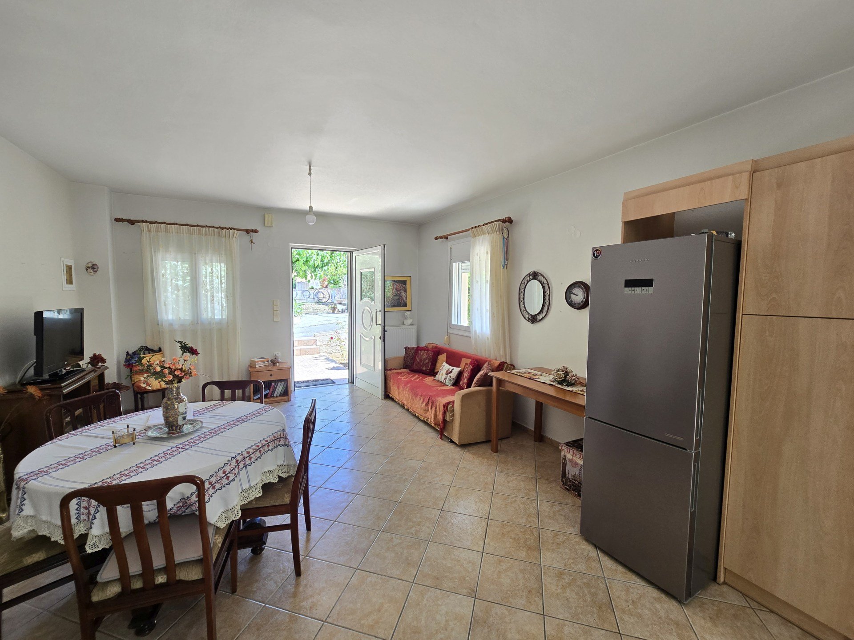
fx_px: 321
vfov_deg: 89.9
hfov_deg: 106.2
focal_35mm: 13
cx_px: 427
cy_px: 320
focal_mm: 2.2
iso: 80
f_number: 2.2
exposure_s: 1/50
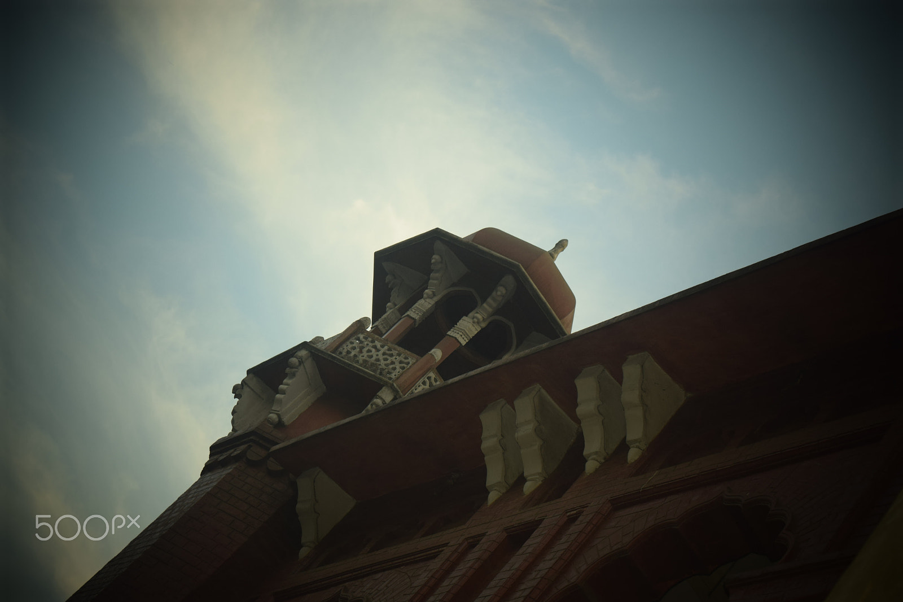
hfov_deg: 27.0
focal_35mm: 75
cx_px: 452
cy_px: 301
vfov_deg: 18.2
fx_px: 1881
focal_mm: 50
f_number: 5.6
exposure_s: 1/125
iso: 200
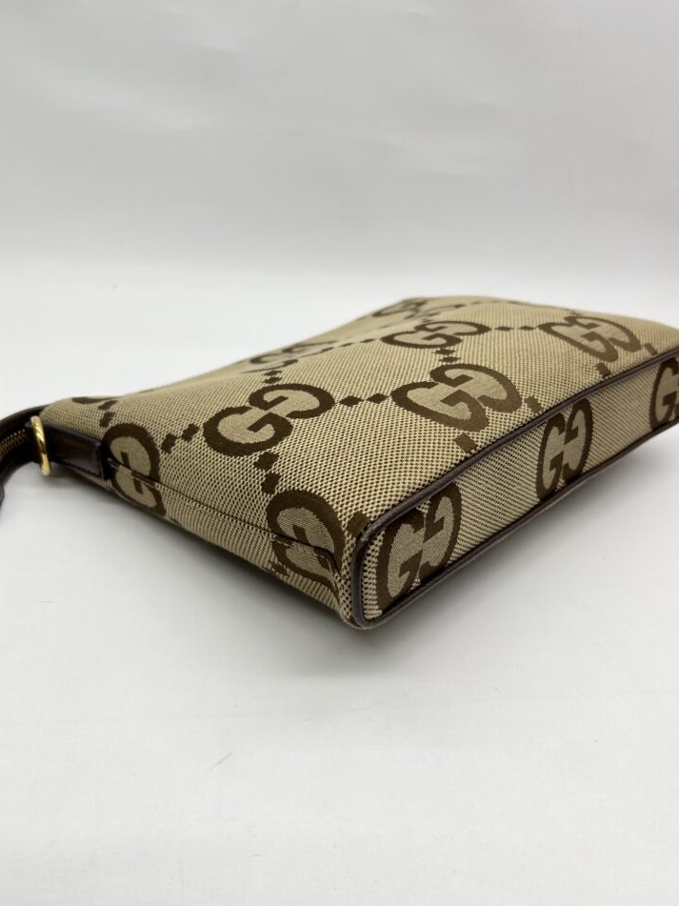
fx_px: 732
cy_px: 469
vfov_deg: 63.4
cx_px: 348
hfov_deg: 49.7
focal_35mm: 28
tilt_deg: -29.6
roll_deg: -6.9
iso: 40
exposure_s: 1/164
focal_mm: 5.7
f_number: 1.5
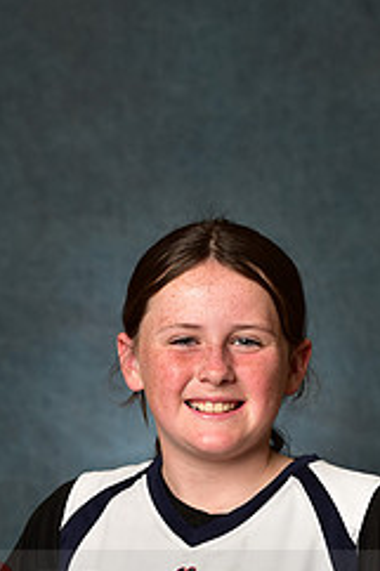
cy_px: 583
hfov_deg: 6.0
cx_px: 207
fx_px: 3615
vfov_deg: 9.0
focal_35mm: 228
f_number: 4.5
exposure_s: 1/160
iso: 250
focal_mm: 95
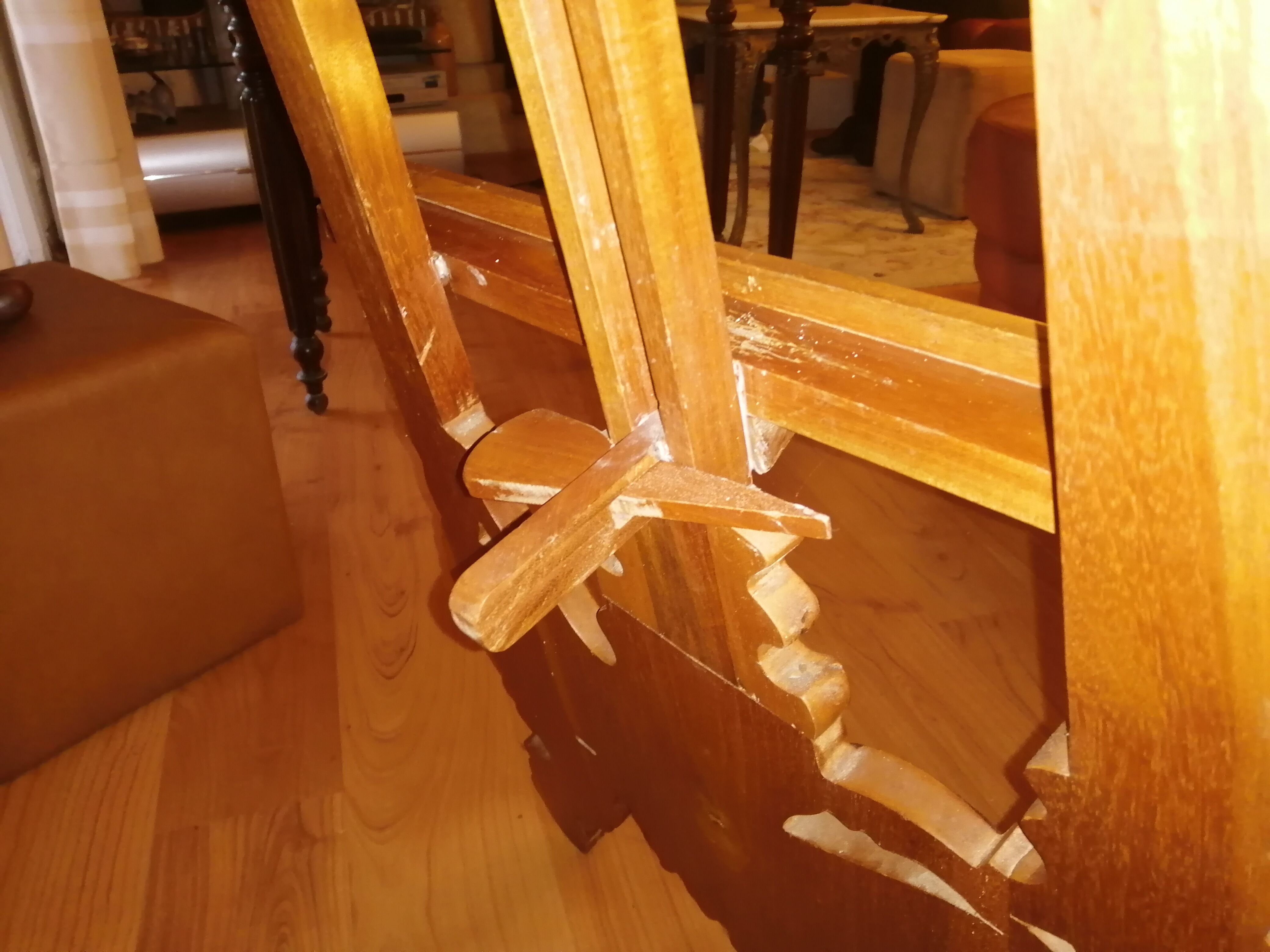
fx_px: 954
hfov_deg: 67.3
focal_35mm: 26
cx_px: 635
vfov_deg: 53.1
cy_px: 476
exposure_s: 1/33.3
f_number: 1.8
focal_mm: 3.6
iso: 250
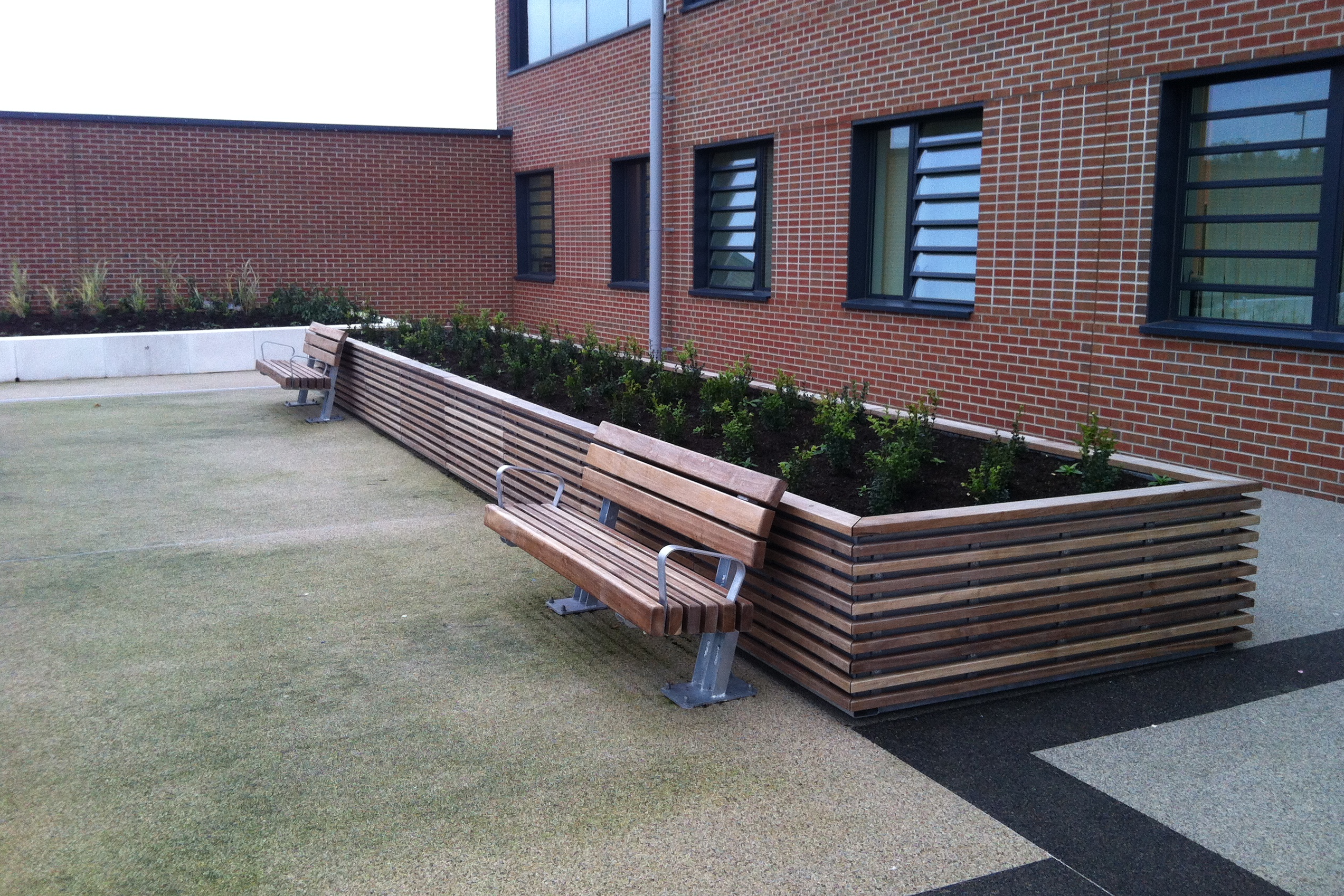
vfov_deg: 35.9
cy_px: 425
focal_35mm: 37
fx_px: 1381
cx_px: 677
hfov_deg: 51.9
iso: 125
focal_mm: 3.85
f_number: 2.8
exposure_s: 1/120
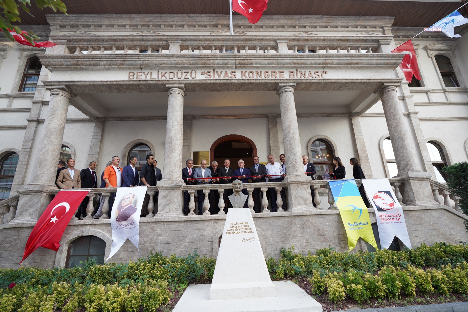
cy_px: 156
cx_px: 234
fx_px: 208
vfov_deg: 73.7
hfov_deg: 96.7
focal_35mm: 16
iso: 250
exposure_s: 1/200
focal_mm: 16
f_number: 3.2
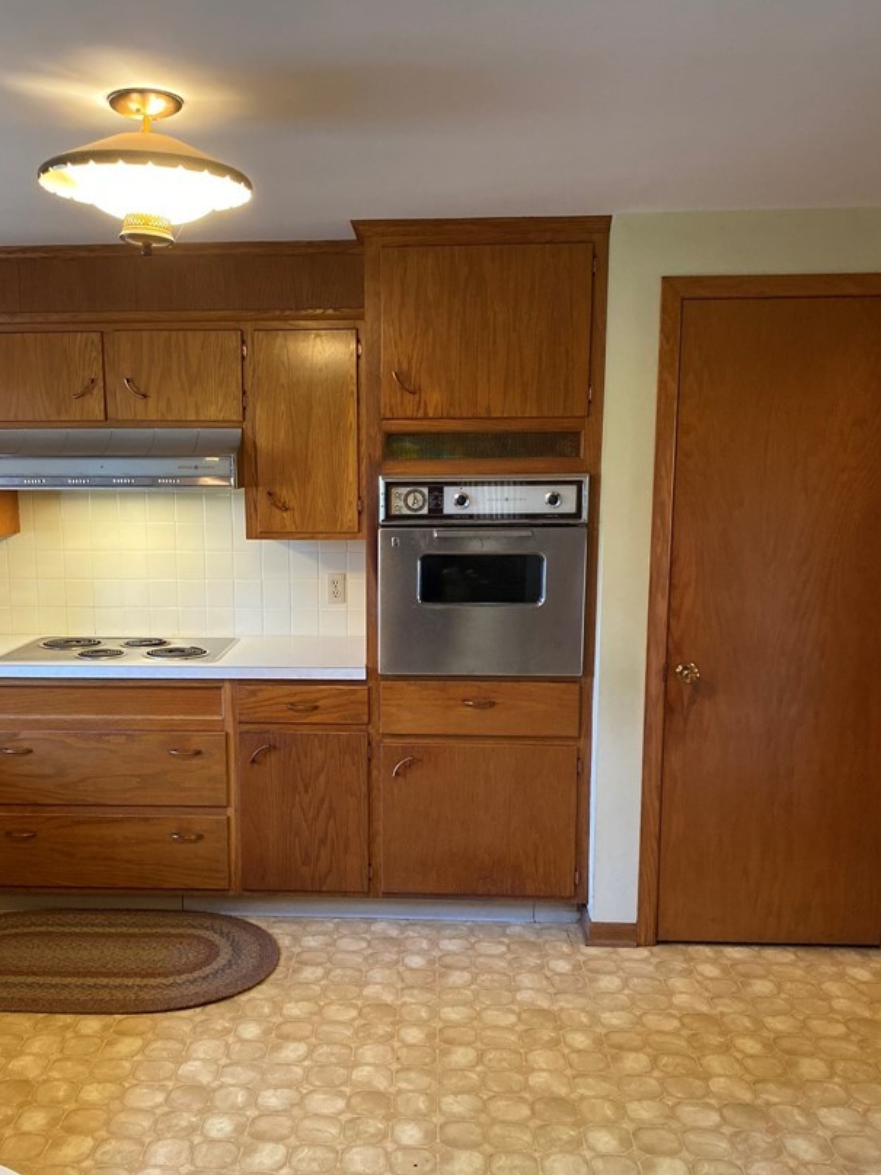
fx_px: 1120
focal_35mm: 33
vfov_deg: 55.1
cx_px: 364
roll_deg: +0.5
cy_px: 673
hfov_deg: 42.8
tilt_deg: -9.5
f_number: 1.8
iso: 400
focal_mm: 4.25
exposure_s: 1/60
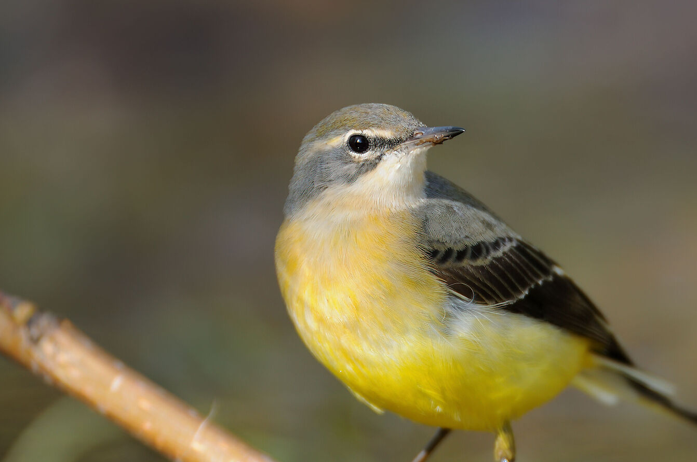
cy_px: 281
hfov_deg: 1.5
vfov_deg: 1.0
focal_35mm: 1341
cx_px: 607
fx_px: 25929
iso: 200
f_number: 4
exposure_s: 1/640
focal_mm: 500
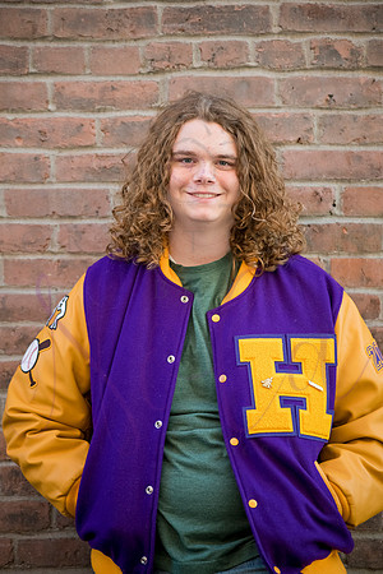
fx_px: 1915
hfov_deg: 11.4
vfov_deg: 17.1
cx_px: 192
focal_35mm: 120
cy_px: 287
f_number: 4.5
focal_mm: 120
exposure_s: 1/400
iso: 640
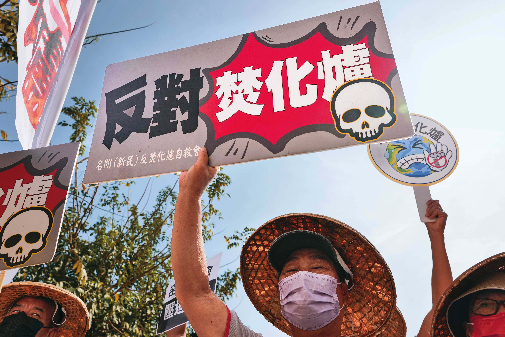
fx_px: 337
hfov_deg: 73.7
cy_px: 168
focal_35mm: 24
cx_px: 252
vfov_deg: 53.1
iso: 100
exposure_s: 1/1000
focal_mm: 24
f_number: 5.6
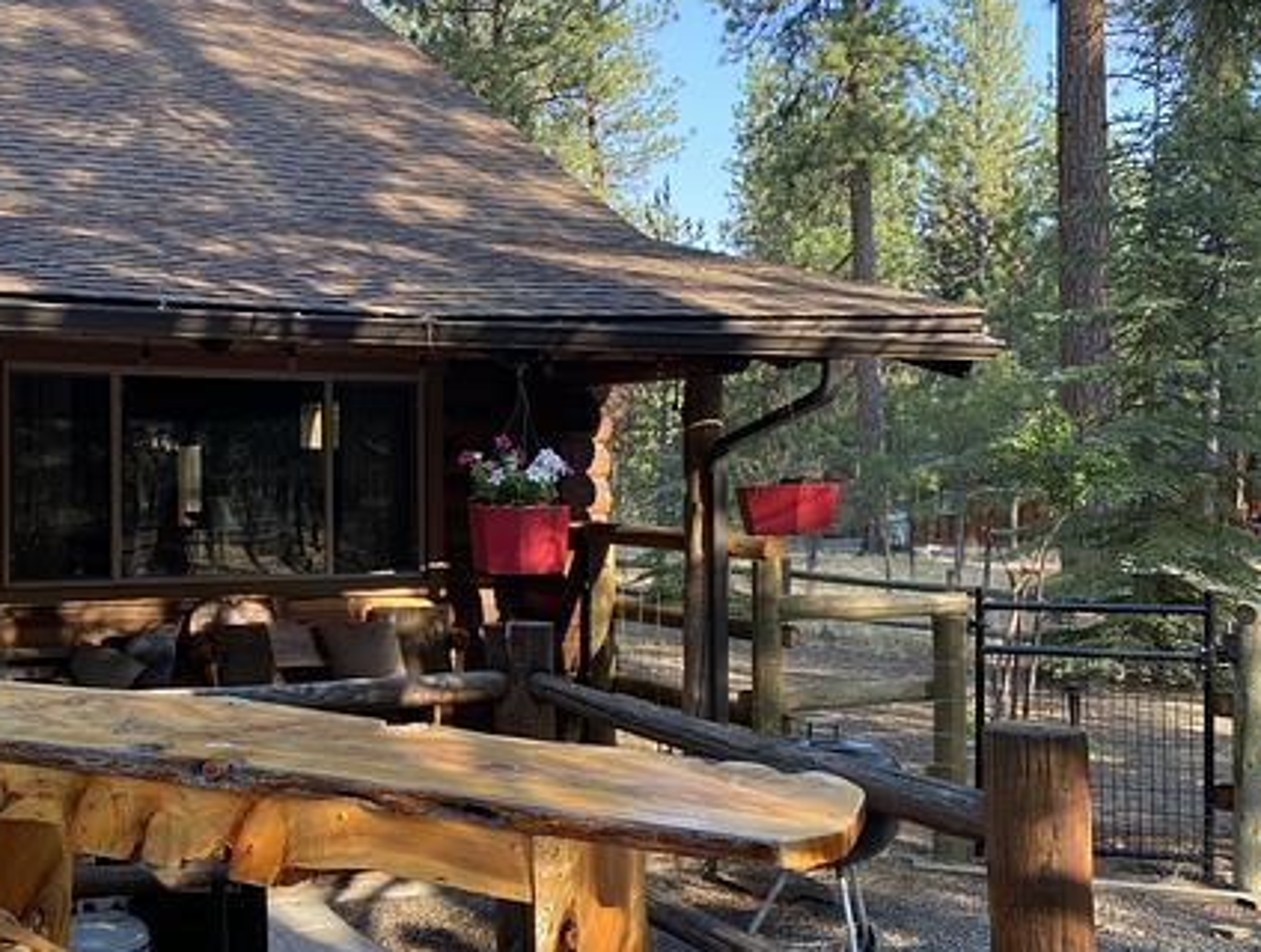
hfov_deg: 47.6
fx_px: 1387
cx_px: 366
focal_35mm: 38
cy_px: 483
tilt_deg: -0.6
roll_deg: +0.1
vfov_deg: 37.9
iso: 32
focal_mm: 4.25
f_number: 1.8
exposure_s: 1/216
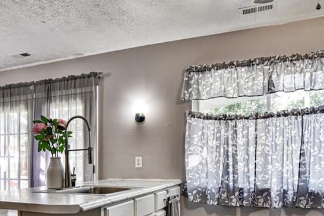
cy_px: 162
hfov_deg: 61.5
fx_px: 270
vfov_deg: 42.3
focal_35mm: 30
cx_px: 134
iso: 1600
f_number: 6.3
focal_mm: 16
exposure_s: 1/160
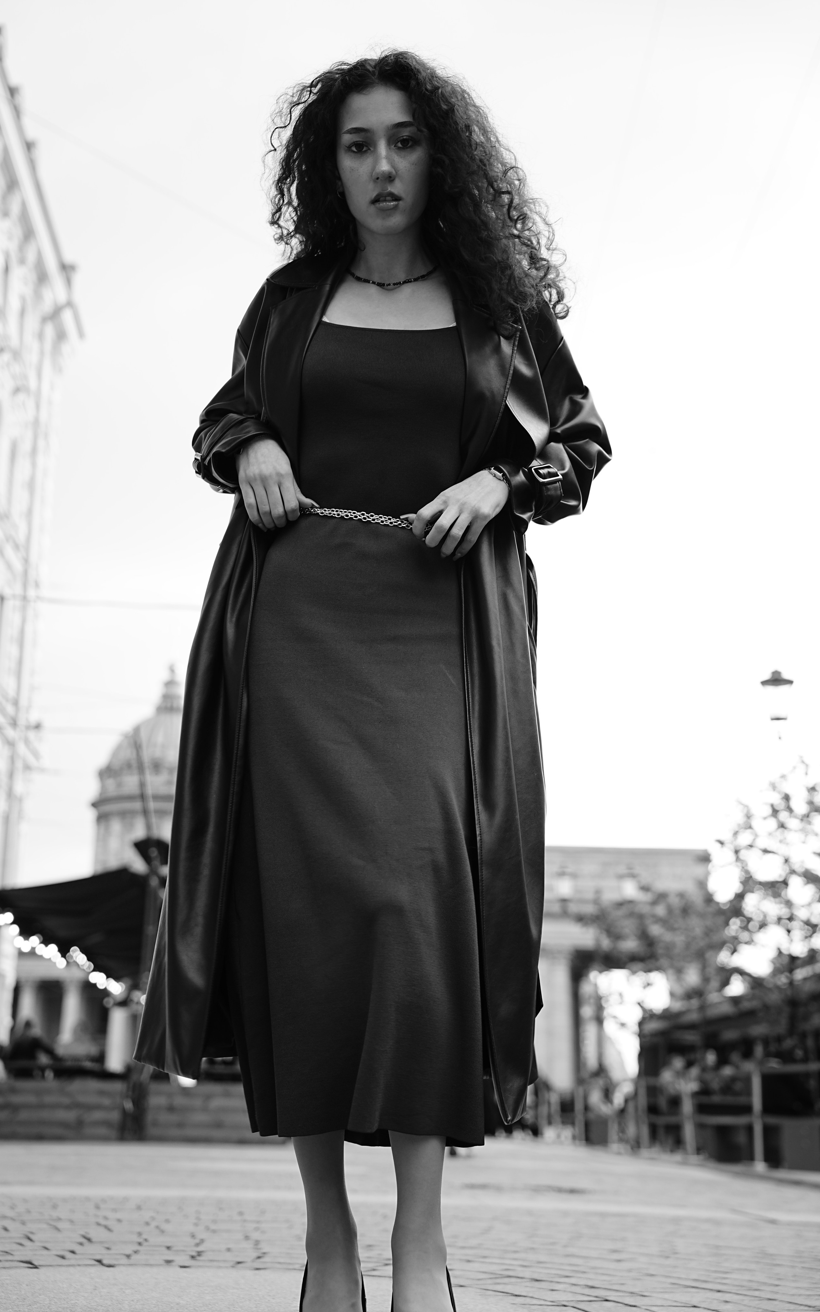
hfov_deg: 27.8
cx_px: 393
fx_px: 1656
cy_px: 655
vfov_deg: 43.2
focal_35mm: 46
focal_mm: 45.3
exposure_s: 1/125
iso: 320
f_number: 3.2
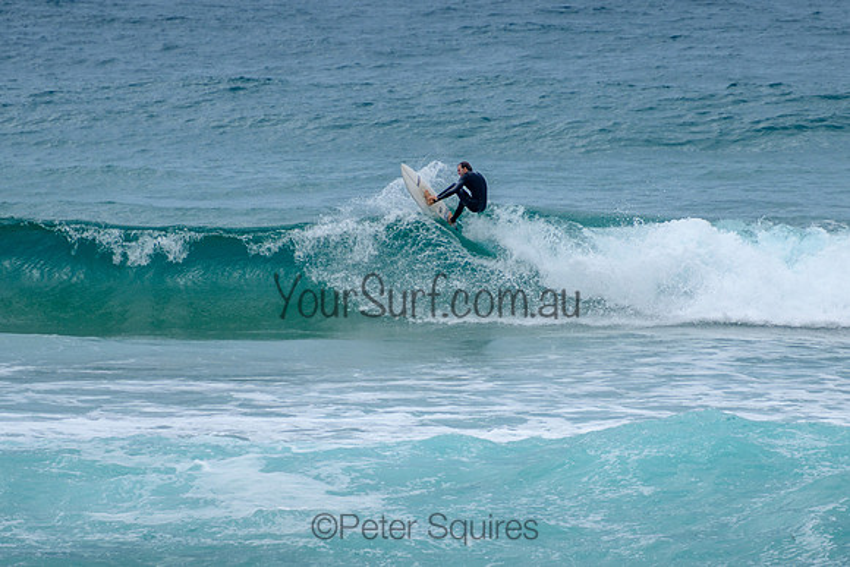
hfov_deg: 3.7
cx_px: 466
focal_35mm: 550
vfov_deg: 2.5
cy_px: 260
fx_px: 12990
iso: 200
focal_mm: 400
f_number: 5.6
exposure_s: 1/2000
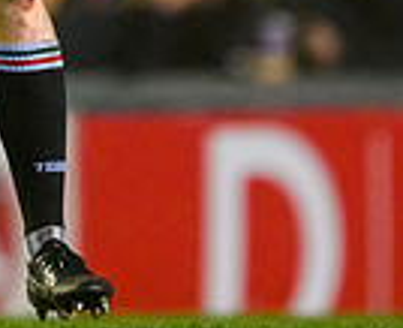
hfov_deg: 0.7
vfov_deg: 0.5
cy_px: -267
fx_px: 34469
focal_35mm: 2871
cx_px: -142
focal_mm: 560
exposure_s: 1/1250
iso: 8000
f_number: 4
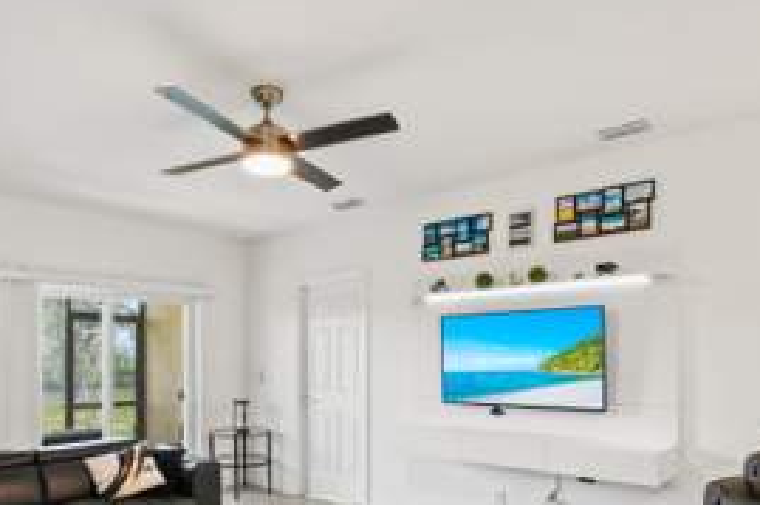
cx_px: 305
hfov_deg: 70.8
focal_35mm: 25
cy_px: 371
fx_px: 527
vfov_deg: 49.4
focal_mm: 14
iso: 250
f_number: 9
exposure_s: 1/2
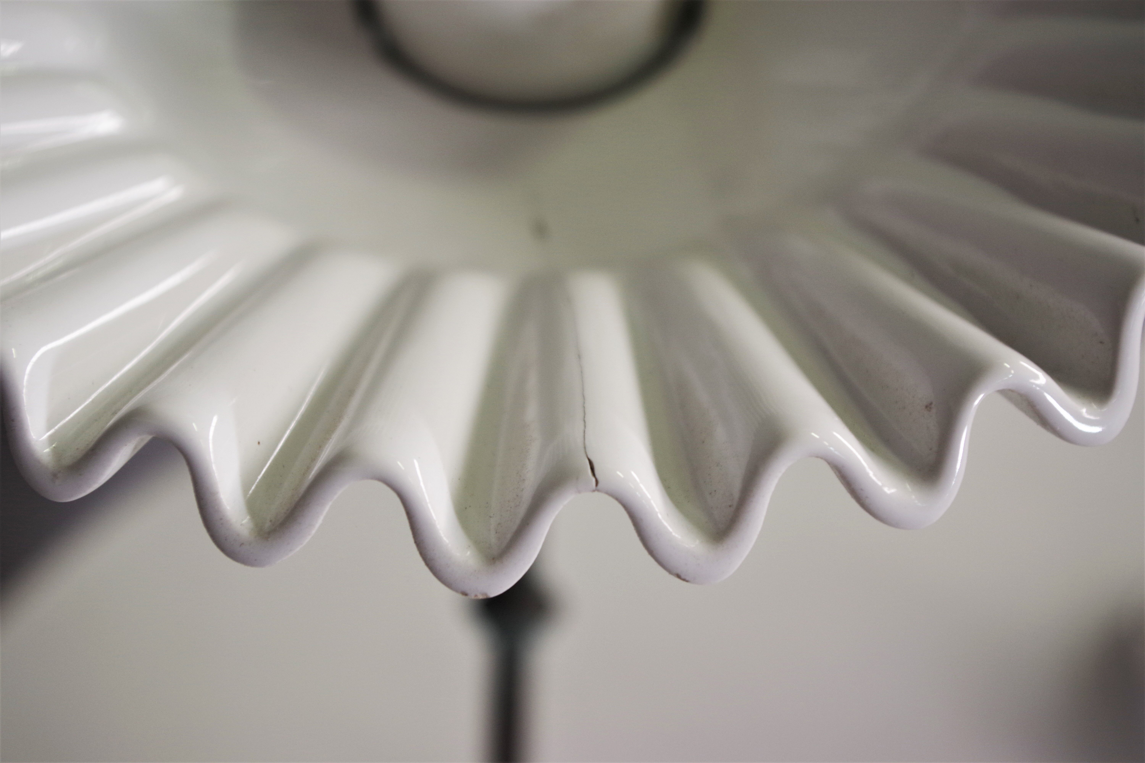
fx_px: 1558
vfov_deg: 27.5
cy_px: 382
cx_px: 572
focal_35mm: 49
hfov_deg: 40.3
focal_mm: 32.5
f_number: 4
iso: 400
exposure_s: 1/60
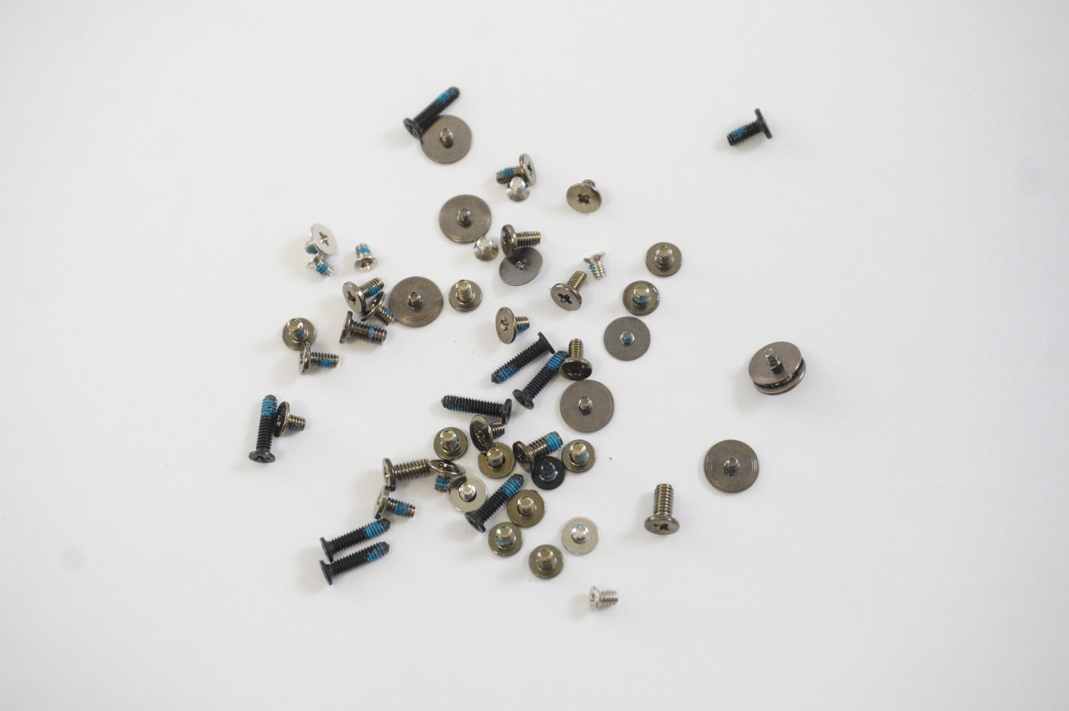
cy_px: 356
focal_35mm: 58
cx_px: 534
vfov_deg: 23.1
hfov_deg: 34.2
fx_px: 1735
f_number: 6.3
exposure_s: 1/160
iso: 4000
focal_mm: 39
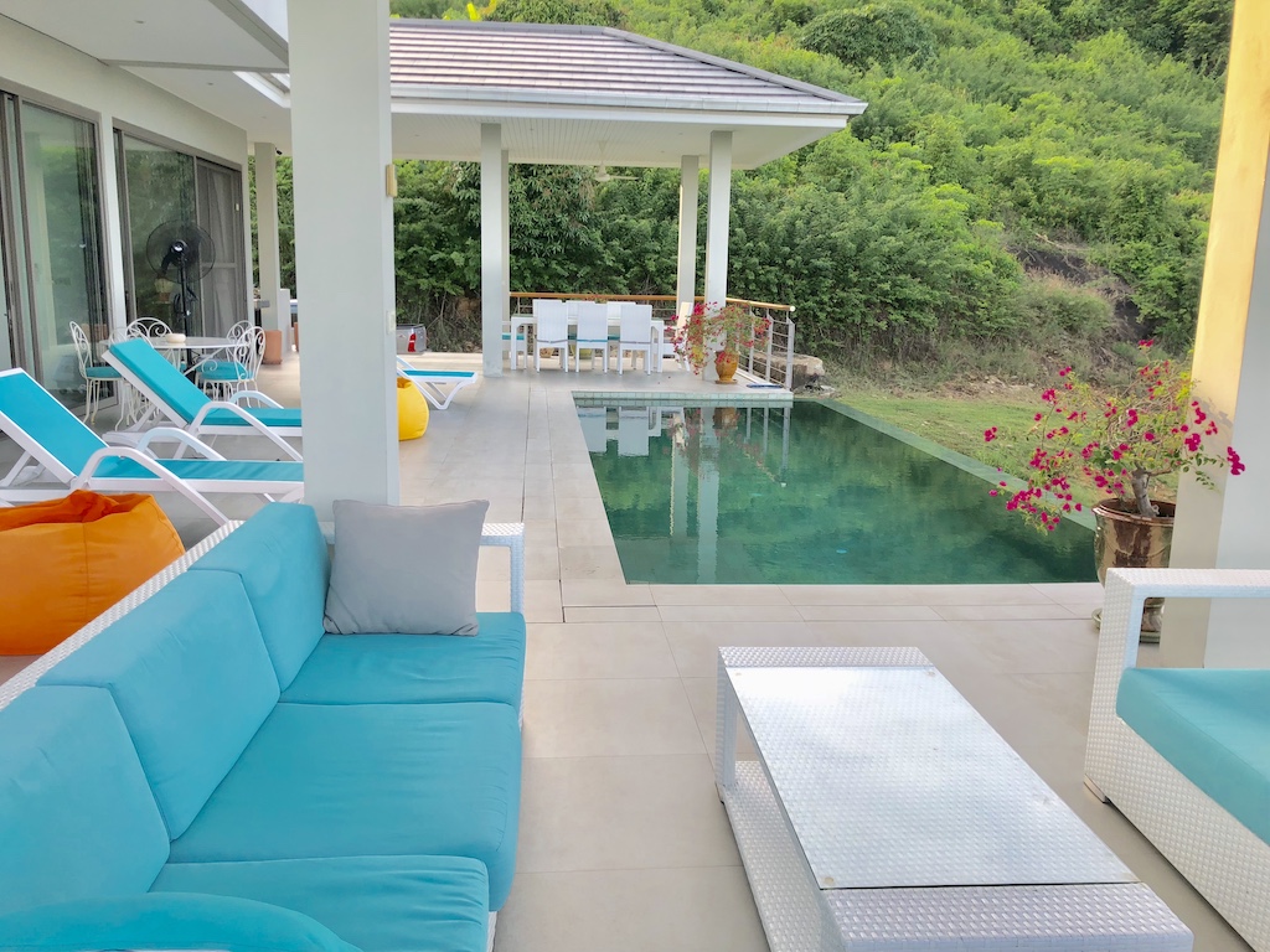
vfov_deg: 49.7
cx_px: 635
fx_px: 1027
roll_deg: +0.4
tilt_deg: -10.7
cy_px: 476
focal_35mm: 28
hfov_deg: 63.4
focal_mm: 3.99
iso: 20
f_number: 1.8
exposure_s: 1/216
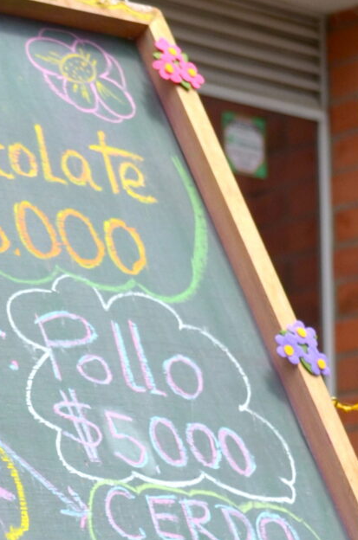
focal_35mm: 160
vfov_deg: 12.7
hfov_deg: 8.5
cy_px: 573
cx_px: -7
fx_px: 2398
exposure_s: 1/800
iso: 250
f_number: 4.5
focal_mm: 26
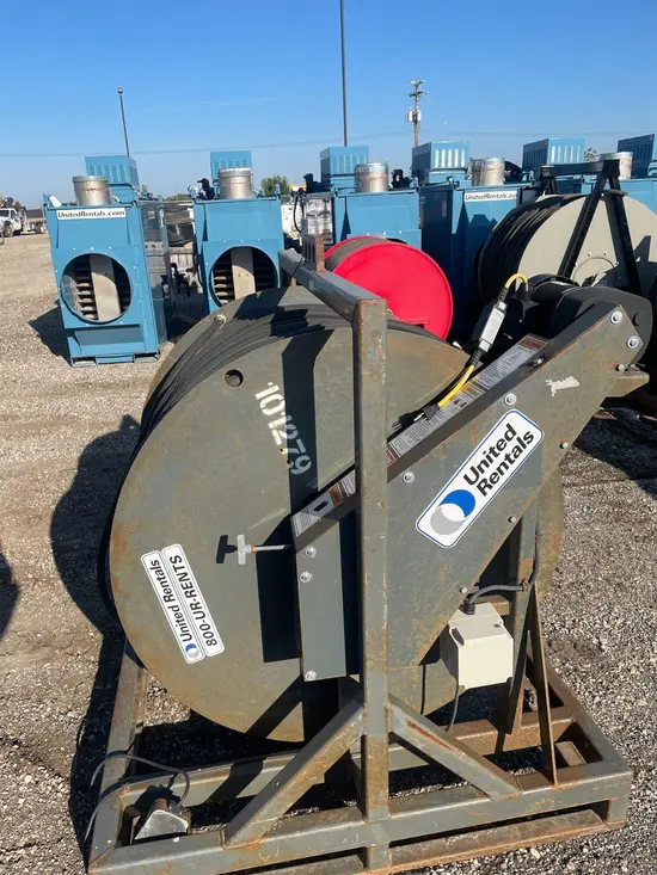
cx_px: 328
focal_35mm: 26
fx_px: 658
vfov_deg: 67.3
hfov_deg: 53.1
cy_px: 438
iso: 32
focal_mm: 4.2
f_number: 1.6
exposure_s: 1/3125
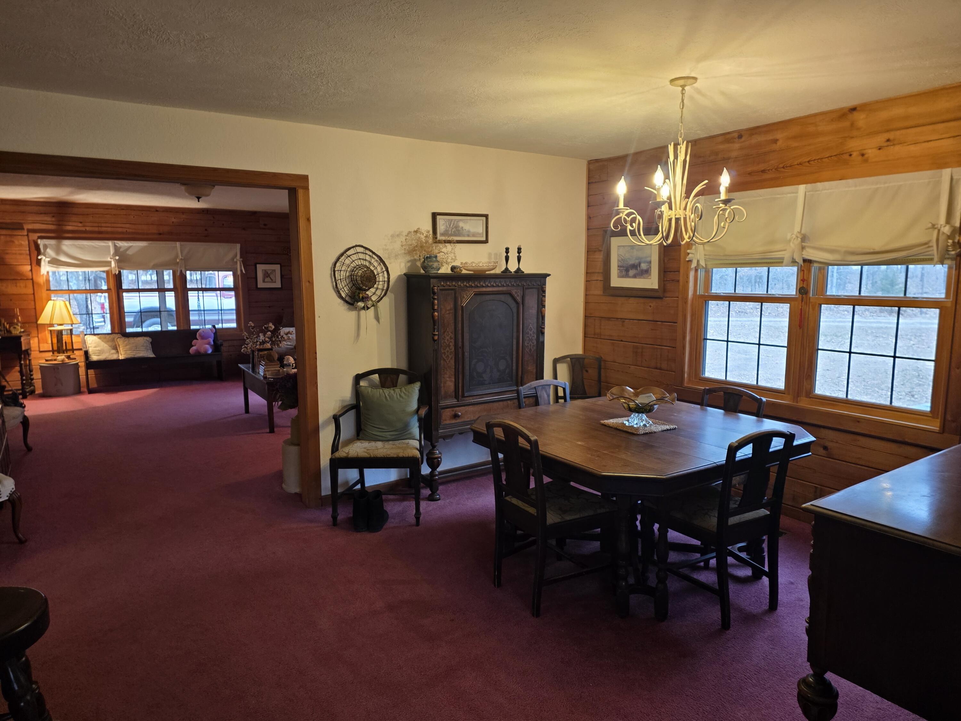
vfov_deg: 58.9
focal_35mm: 23
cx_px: 480
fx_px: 639
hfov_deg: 73.9
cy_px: 360
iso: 250
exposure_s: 1/120
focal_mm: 6.25
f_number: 1.7
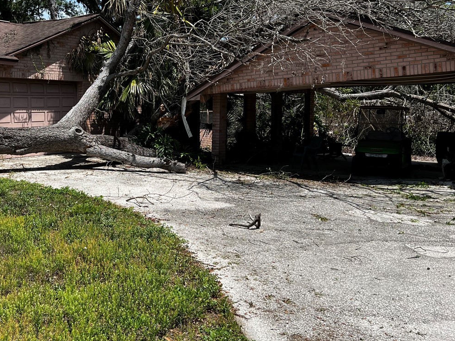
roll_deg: +0.9
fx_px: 552
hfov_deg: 44.2
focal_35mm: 42
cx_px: 157
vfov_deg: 34.2
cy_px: 125
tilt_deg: -2.5
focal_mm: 5.7
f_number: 1.5
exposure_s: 1/3571
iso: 50
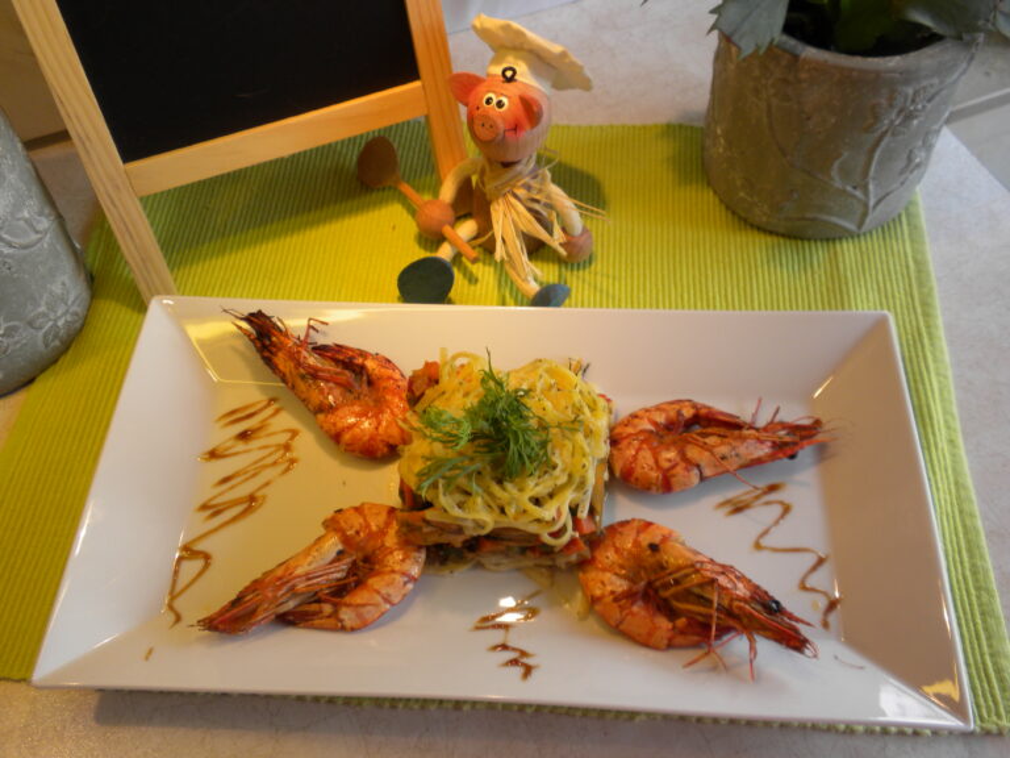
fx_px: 1080
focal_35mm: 37
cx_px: 505
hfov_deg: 50.1
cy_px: 379
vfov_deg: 38.7
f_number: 3.5
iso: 67
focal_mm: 6.6
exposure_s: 1/55.2
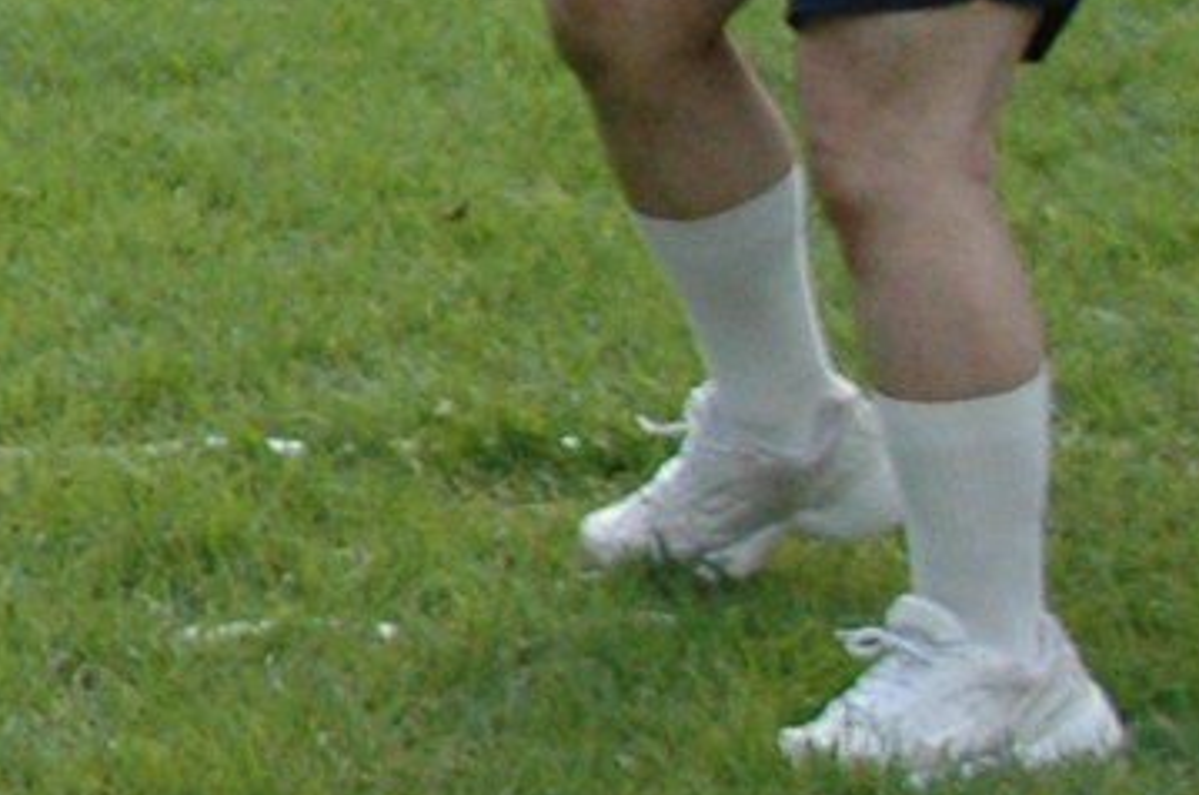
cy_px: -478
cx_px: -1580
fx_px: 6849
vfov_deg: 6.5
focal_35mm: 206
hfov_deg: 9.1
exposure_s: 1/640
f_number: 4
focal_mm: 22
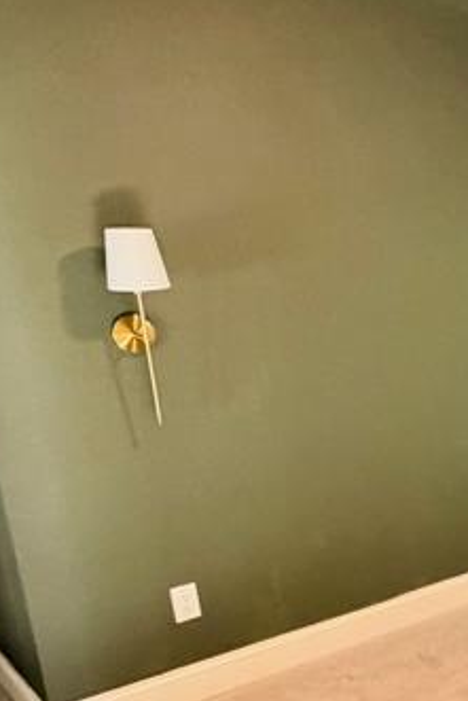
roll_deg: +1.7
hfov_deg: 24.7
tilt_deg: -14.3
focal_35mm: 45
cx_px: 659
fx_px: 877
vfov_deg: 42.6
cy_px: 498
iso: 640
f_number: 2.2
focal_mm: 2.22
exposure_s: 1/60
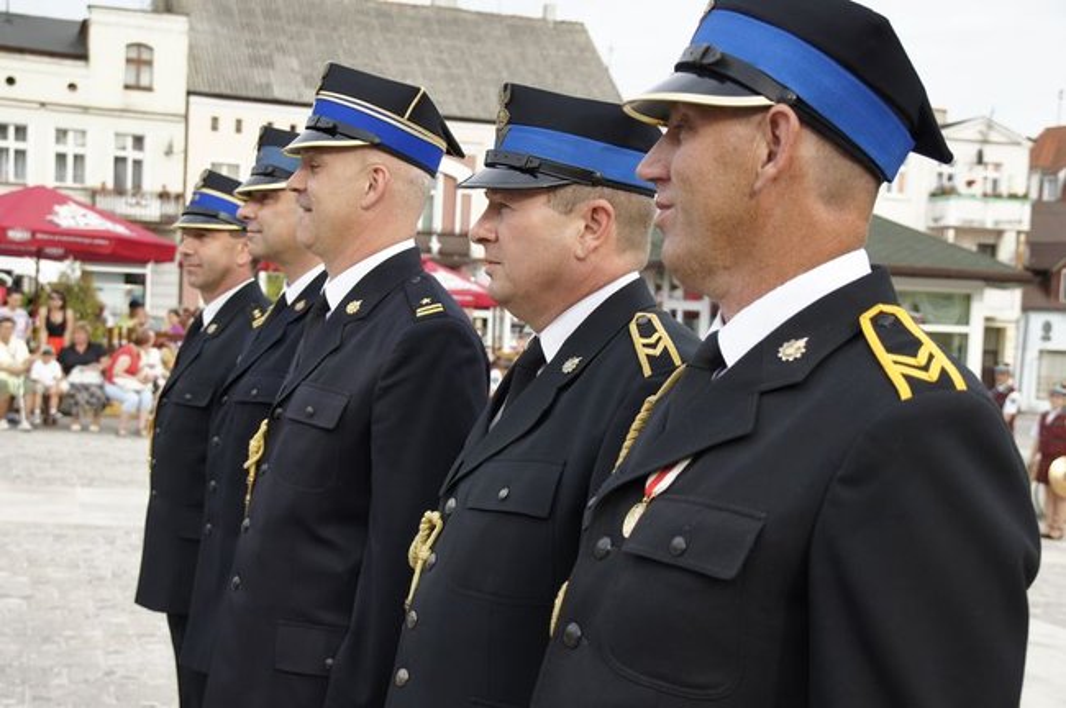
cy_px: 354
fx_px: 1553
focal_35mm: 52
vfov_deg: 25.7
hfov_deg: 37.9
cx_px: 533
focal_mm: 35
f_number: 6.3
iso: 100
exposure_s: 1/100
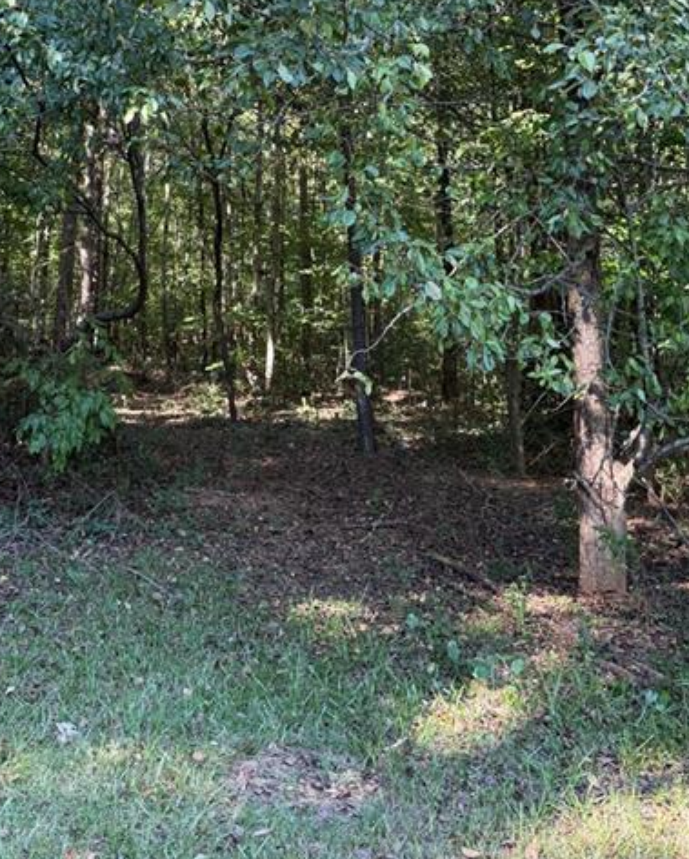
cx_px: 262
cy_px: 167
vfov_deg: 45.4
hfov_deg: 39.0
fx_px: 968
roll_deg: -1.0
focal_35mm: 38
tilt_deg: +9.6
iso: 100
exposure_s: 1/133
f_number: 1.78
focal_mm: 6.76
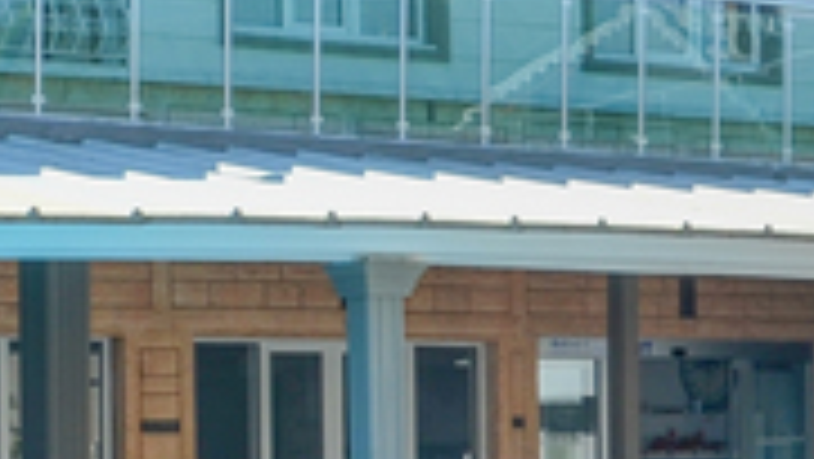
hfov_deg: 13.5
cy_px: 522
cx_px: -112
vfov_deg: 7.7
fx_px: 3369
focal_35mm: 156
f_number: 9
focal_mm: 18
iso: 100
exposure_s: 1/200
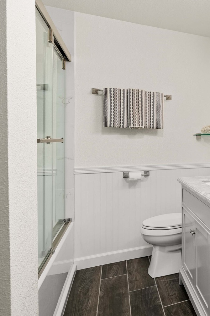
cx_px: 247
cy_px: 150
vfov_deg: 67.3
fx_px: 236
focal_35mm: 27
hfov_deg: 37.3
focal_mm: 16
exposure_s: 1/60
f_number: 7.1
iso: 125
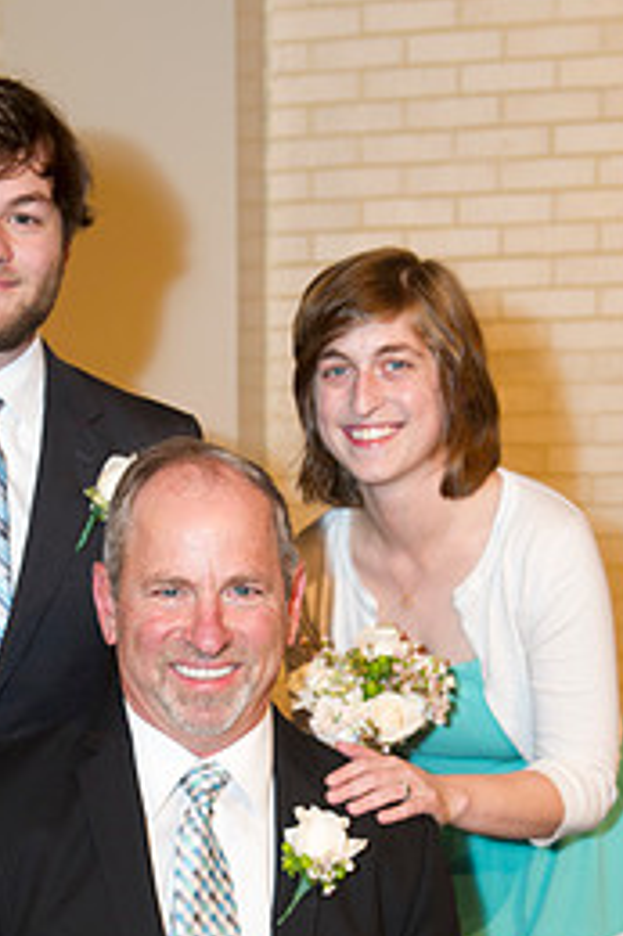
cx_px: 182
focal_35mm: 78
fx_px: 2027
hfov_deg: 17.4
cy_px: 734
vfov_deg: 25.6
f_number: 5.6
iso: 1600
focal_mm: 45
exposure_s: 1/100
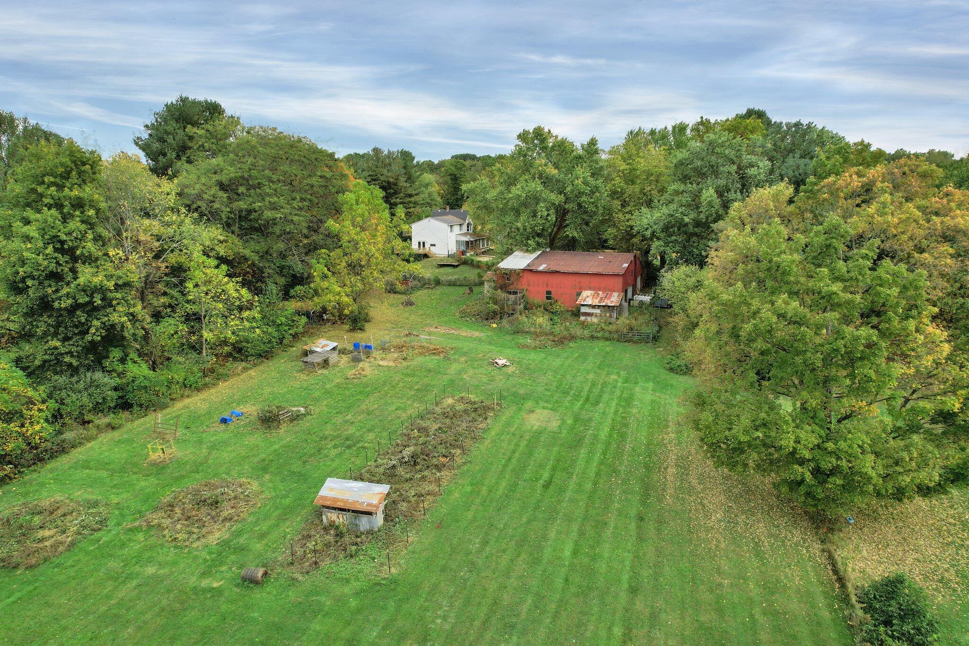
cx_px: 484
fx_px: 592
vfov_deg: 57.2
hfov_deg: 78.6
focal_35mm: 22
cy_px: 323
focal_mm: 8.38
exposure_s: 1/1000
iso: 100
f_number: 2.8
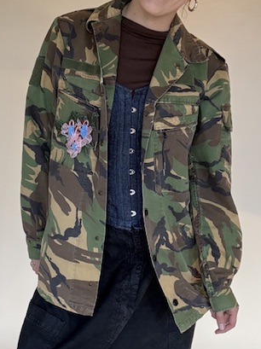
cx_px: 129
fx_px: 473
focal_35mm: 47
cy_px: 169
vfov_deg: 40.5
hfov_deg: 30.8
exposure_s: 1/60
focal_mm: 2.69
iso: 80
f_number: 1.9
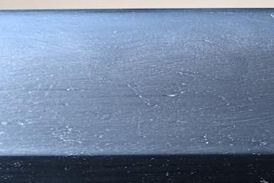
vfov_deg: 5.2
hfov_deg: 7.6
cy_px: 114
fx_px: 2024
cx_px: 461
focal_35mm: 266
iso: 100
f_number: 4.5
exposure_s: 1
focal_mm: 44
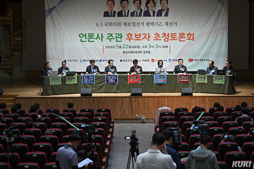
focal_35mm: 79
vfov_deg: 17.3
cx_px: 137
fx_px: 557
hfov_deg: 25.7
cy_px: 76
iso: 1250
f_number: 5
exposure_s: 1/250
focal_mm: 70
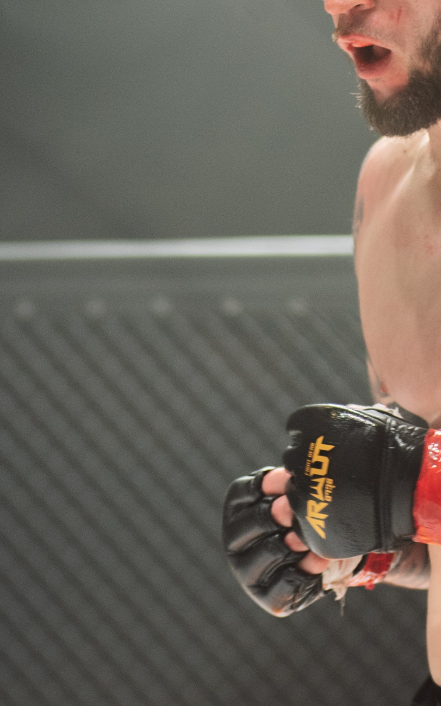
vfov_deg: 11.8
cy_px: 223
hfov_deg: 7.4
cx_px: 389
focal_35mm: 177
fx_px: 3404
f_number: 4
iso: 900
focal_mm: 80
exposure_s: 1/320
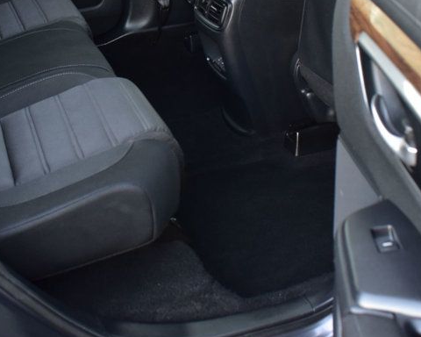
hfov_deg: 31.3
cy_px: 99
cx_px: 162
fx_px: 748
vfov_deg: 25.2
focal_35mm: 60
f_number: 6.3
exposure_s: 1/15
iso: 720
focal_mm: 20
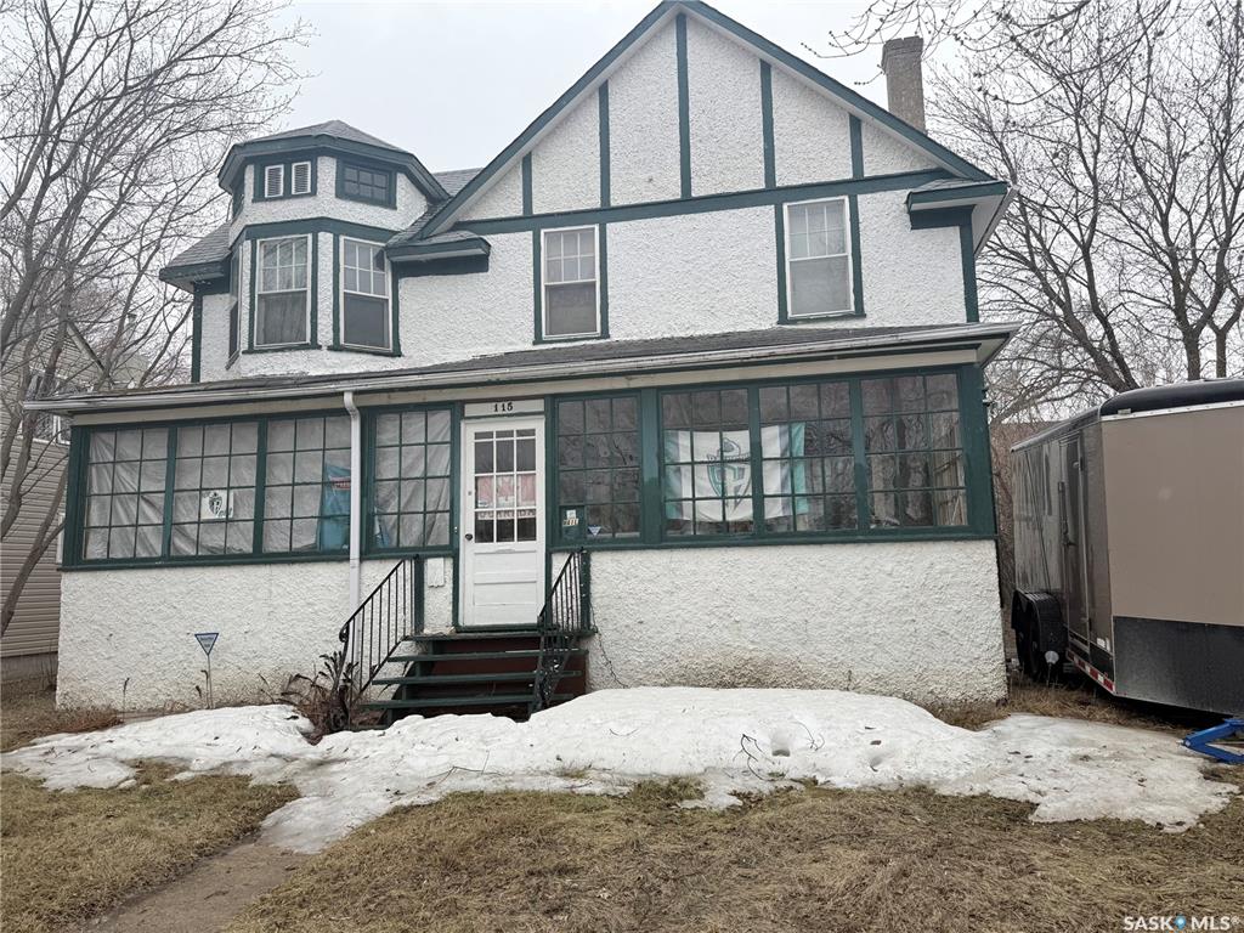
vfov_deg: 56.8
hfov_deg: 71.6
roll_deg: +1.3
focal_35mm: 24
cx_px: 622
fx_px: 862
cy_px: 466
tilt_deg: +7.4
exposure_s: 1/765
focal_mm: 6.76
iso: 80
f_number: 1.78
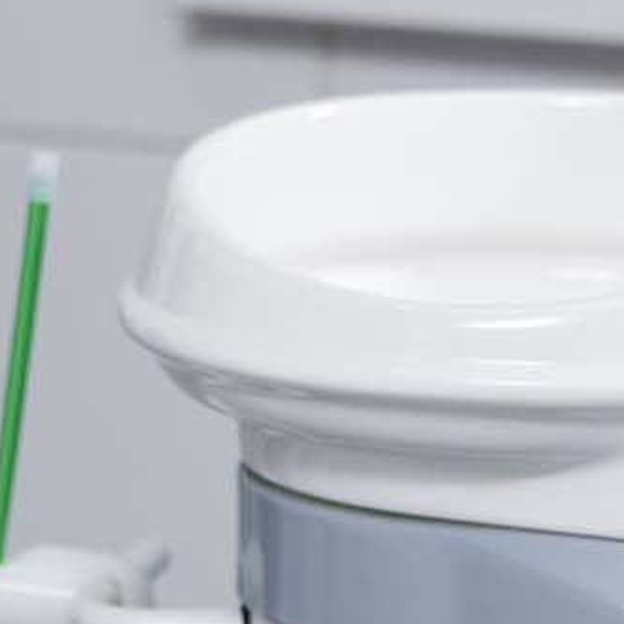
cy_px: -544
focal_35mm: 412
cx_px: -760
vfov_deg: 4.2
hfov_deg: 4.2
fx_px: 8403
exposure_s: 1/160
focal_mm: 80
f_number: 3.5
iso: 250
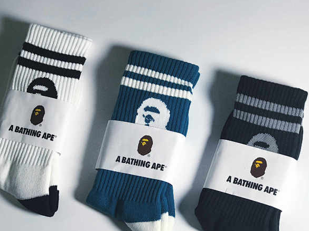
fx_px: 696
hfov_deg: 25.0
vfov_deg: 18.8
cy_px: 148
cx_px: 147
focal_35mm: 78
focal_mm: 6.6
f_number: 2.8
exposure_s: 1/100
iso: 25
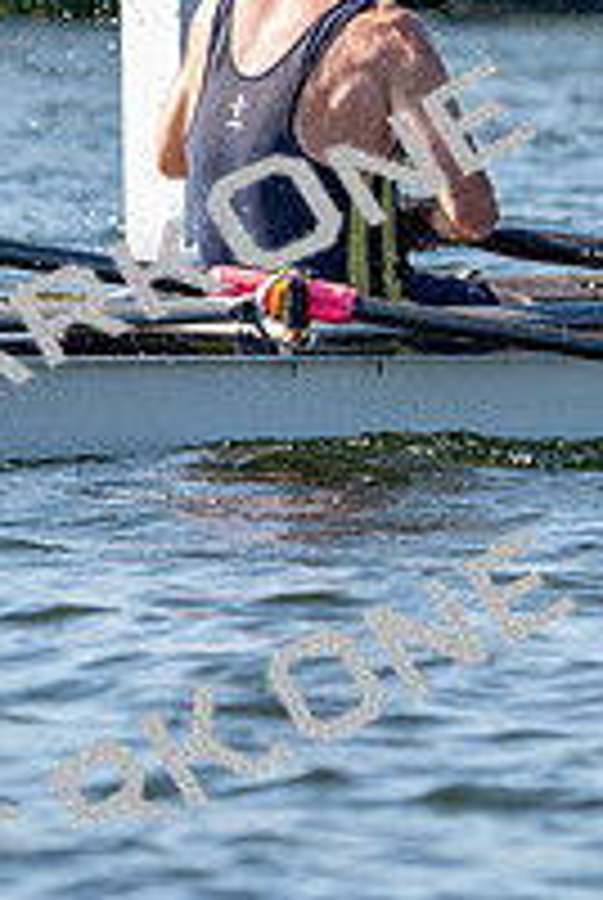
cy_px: 47
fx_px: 15798
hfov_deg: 2.2
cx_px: 400
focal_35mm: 631
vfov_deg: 3.3
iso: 400
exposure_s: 1/1600
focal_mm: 218
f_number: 5.6
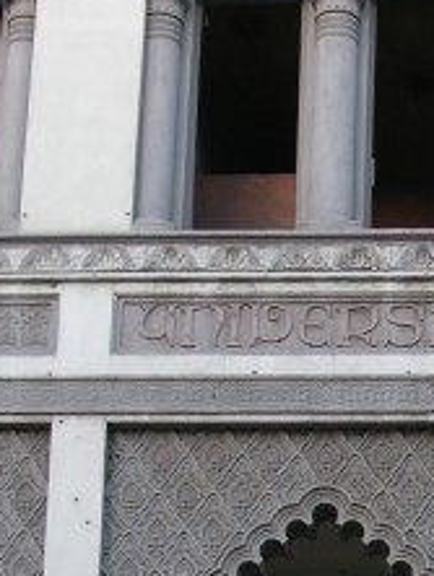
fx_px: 2019
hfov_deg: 12.1
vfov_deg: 16.0
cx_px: 421
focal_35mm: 121
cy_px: 542
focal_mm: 8.9
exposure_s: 1/31.7
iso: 50
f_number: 2.8
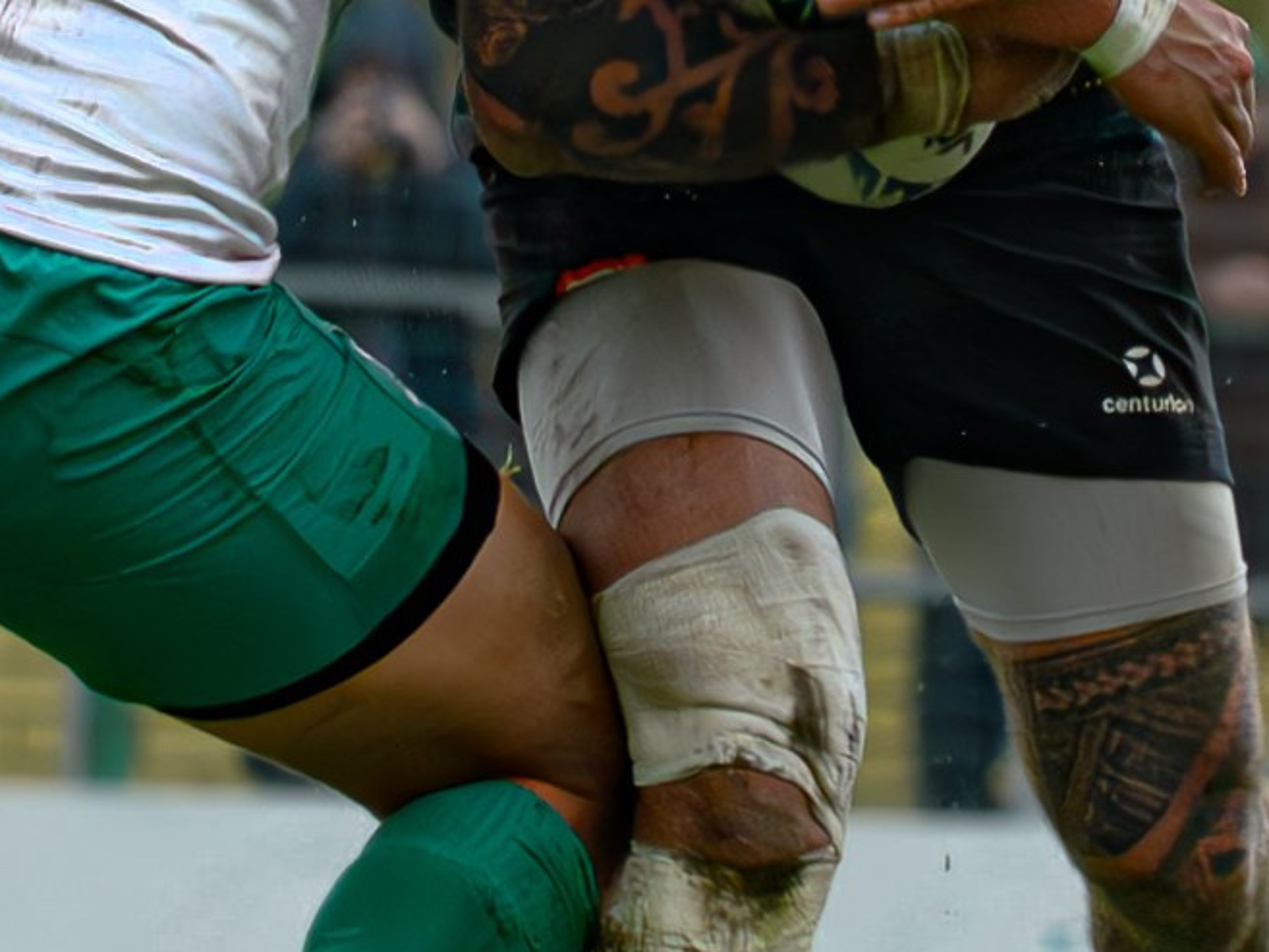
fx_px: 64129
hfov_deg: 1.1
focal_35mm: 1749
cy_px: 148
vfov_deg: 0.9
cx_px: 933
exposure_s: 1/1000
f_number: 7.1
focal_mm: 200
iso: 1000
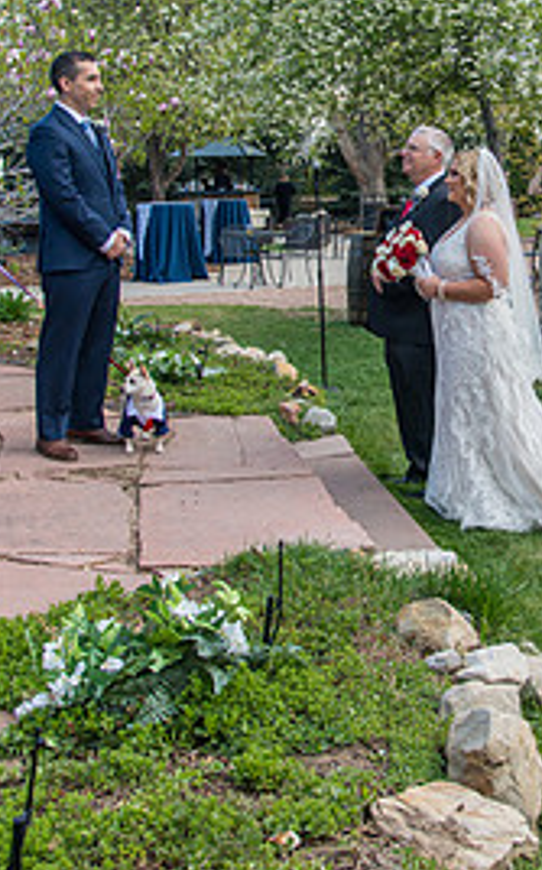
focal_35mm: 53
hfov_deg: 23.9
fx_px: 1255
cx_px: 448
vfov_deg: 37.6
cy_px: 265
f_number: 5
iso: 400
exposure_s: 1/320
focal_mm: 24
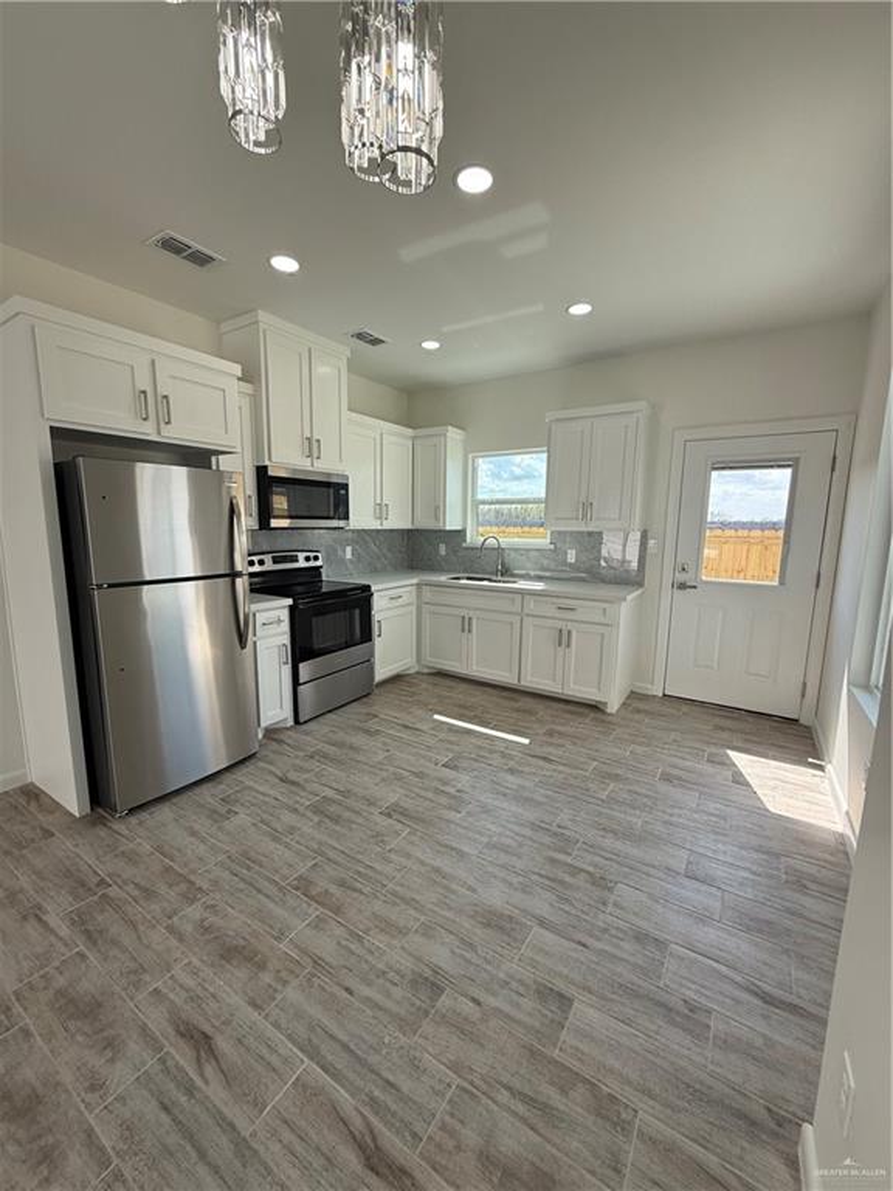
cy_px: 596
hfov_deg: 85.7
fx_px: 482
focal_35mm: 14
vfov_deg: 102.1
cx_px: 446
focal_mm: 2.22
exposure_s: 1/421
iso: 64
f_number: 2.2
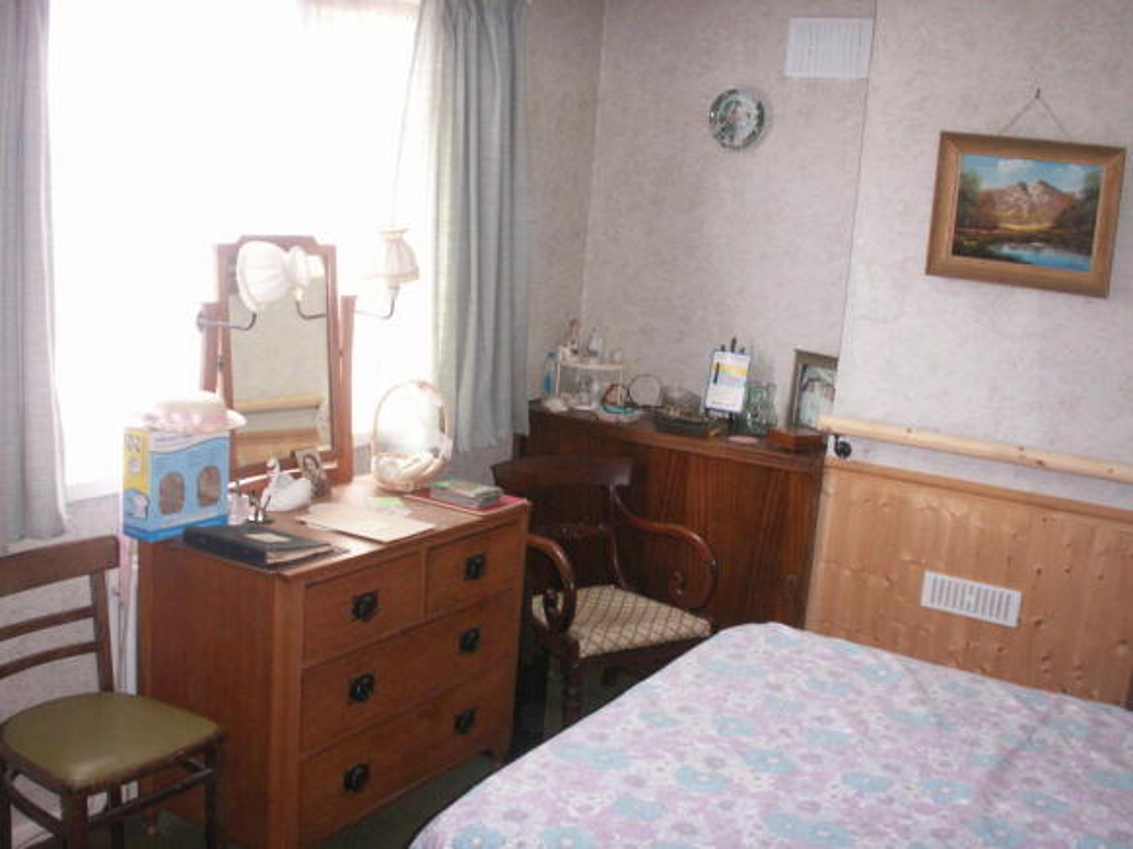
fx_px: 1211
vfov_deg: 38.7
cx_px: 566
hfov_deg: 50.1
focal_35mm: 37
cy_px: 424
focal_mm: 7.7
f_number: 3.5
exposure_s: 1/60
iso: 160
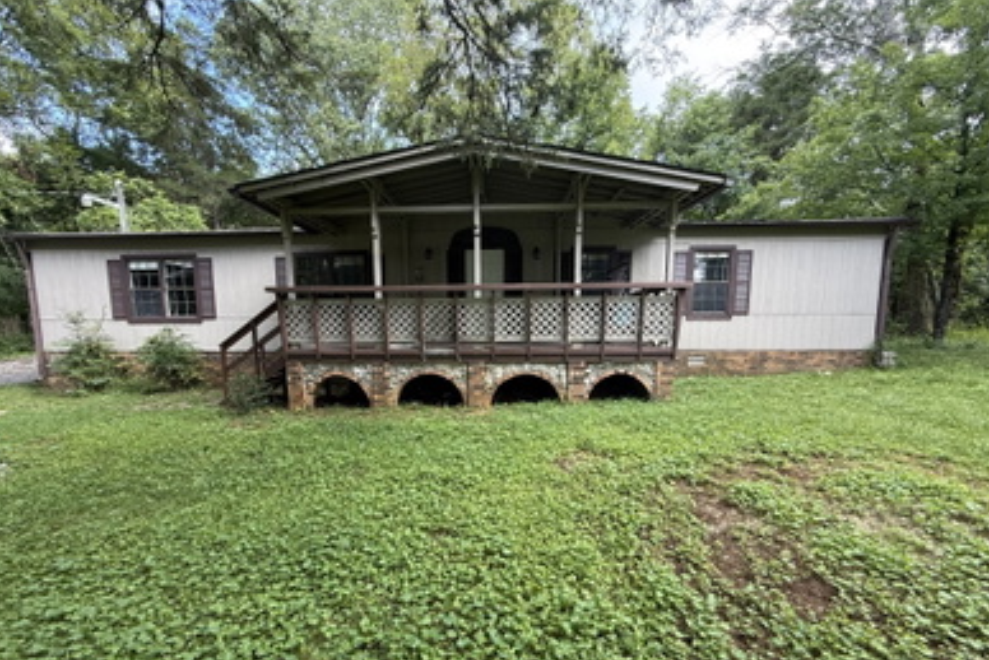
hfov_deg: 100.4
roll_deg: +0.1
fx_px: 412
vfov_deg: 77.1
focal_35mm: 15
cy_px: 367
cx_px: 487
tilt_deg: -7.2
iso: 50
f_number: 2.2
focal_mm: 2.22
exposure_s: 1/99
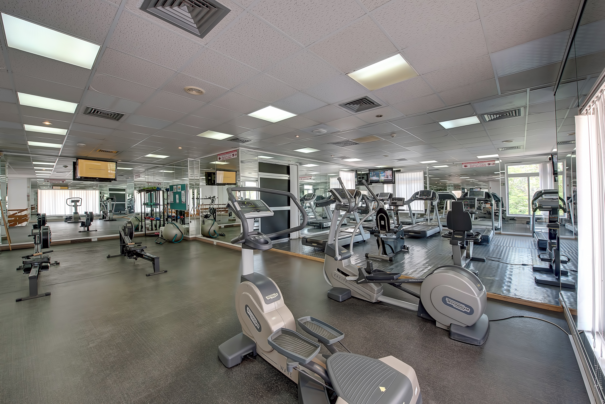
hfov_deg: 104.2
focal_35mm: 14
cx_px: 302
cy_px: 202
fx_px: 235
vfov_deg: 81.2
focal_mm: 14
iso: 800
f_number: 8
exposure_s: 1/50
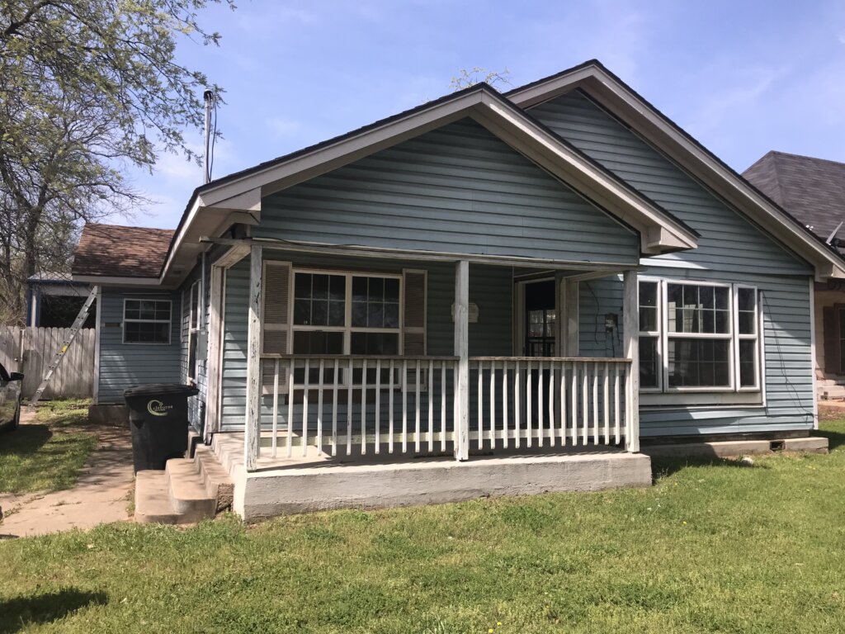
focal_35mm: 28
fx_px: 683
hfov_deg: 63.4
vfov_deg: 49.7
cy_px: 317
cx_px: 422
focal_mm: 3.99
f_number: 1.8
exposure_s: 1/2994
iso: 20
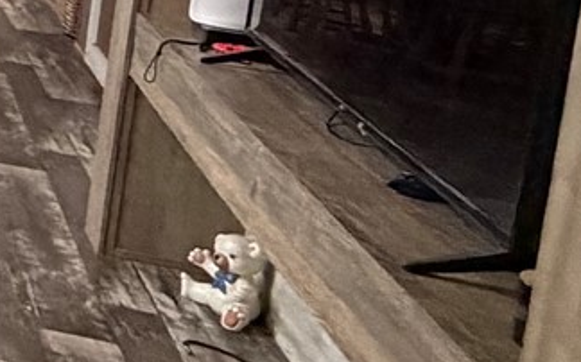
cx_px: -741
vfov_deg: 14.0
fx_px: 1392
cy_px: -161
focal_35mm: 88
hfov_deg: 15.5
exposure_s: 1/60
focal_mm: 2.22
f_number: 2.2
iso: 500
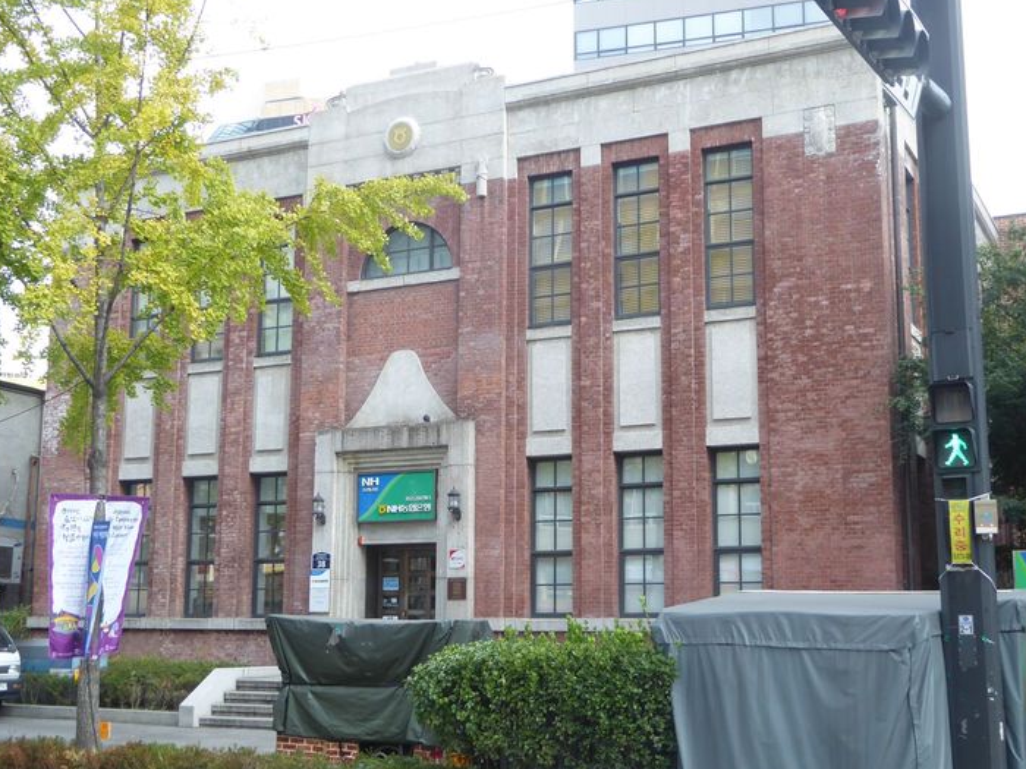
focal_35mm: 48
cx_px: 500
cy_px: 425
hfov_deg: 39.7
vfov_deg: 30.2
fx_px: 1423
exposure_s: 1/60
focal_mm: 7.2
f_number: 3.8
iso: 80
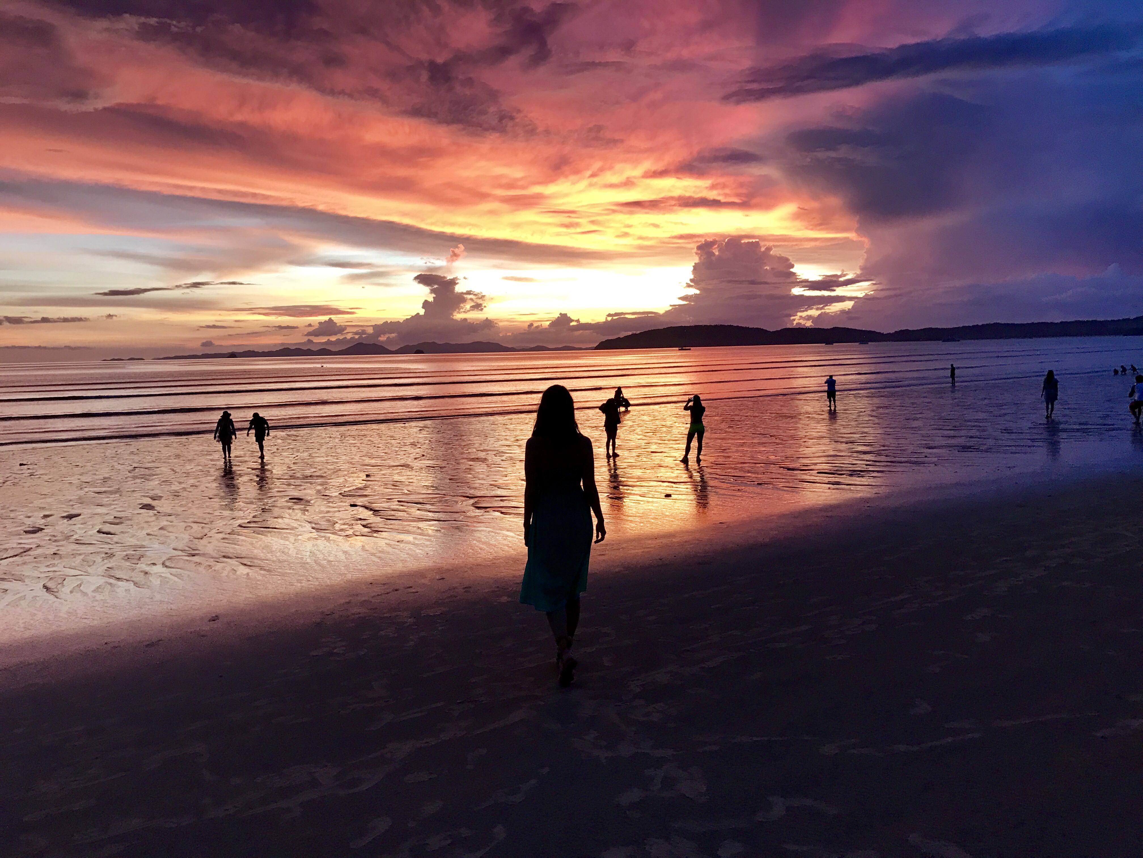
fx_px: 925
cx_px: 572
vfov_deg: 49.7
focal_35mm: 28
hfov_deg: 63.4
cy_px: 429
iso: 25
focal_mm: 3.99
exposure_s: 1/33
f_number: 1.8
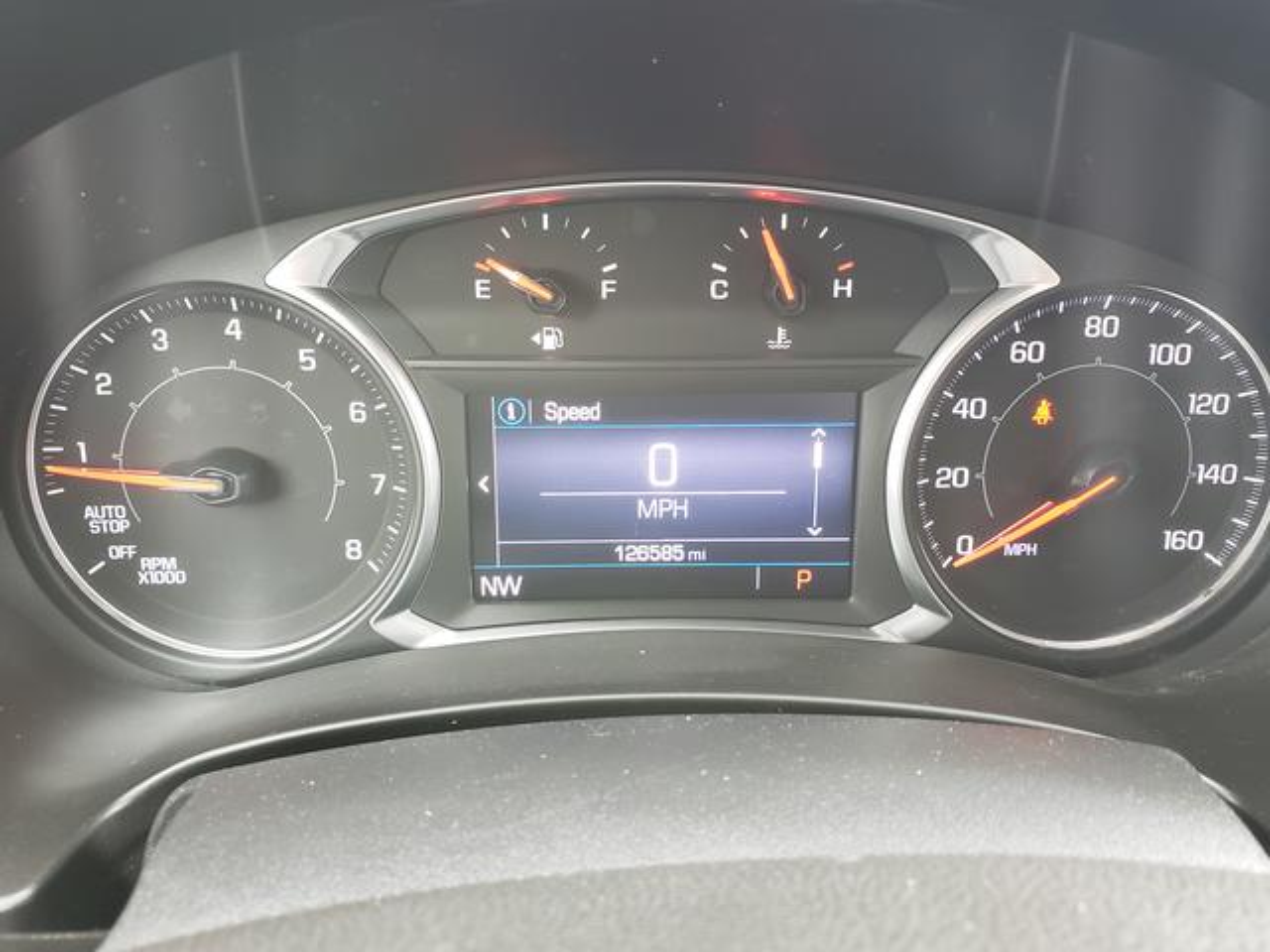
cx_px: 635
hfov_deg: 67.3
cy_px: 476
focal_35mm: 26
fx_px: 954
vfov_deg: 53.1
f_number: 2.4
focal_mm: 4.3
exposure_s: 1/26
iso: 250
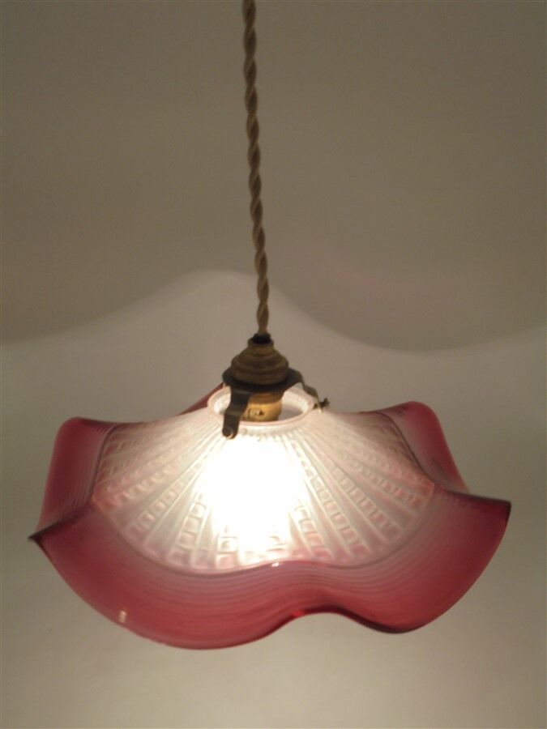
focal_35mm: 38
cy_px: 364
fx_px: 801
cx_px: 274
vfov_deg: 49.0
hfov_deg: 37.7
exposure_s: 1/50
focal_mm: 6.9
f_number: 4.2
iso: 100
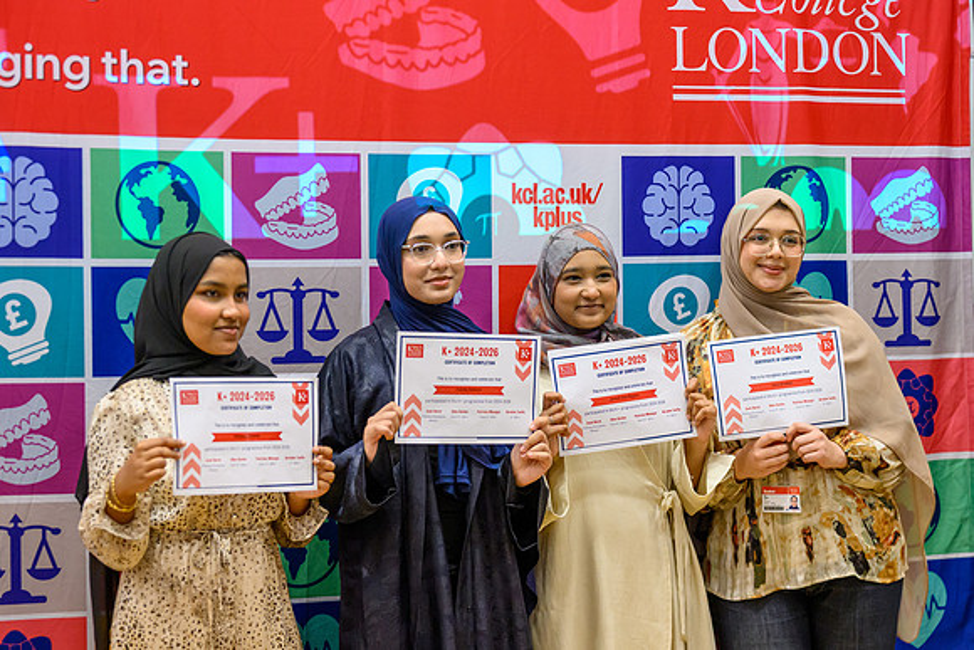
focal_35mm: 66
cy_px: 325
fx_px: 1780
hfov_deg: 30.6
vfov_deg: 20.7
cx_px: 487
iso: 5000
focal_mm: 63
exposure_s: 1/500
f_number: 2.8
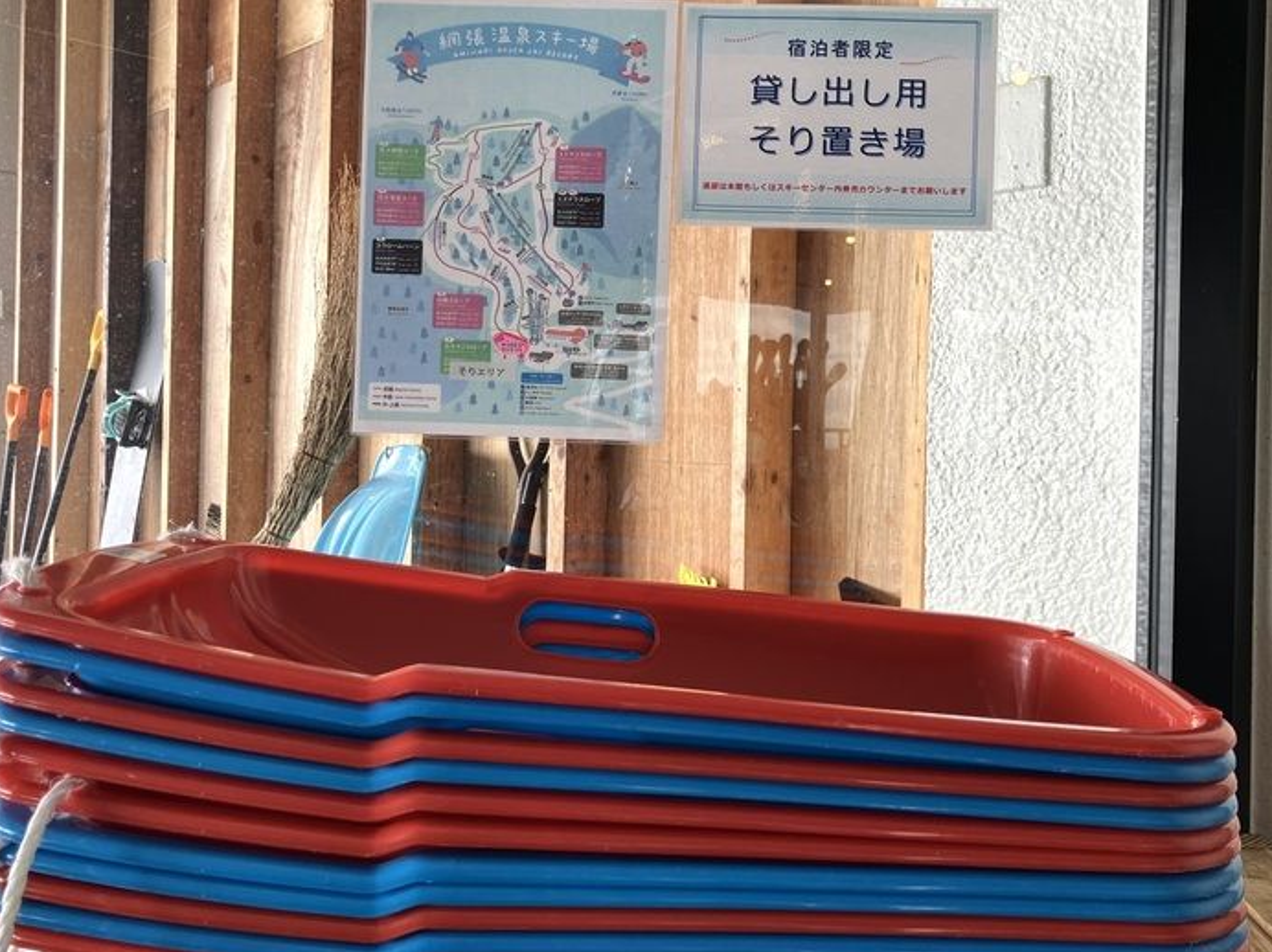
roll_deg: -0.8
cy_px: 442
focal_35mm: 33
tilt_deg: -1.4
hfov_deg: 55.4
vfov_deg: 42.9
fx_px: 1212
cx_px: 653
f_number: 1.8
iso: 32
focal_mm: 3.99
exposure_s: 1/100
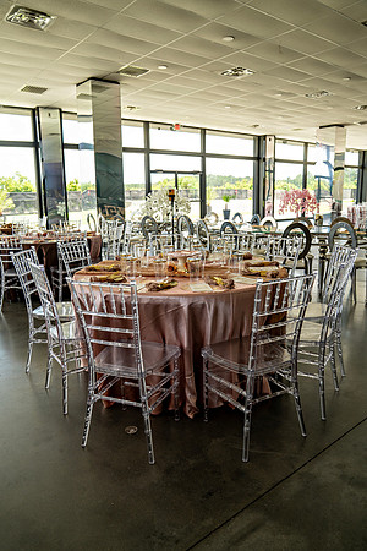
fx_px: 382
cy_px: 276
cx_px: 184
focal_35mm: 25
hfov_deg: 51.3
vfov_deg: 71.5
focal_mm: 25
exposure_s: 1/60
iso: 100
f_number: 4
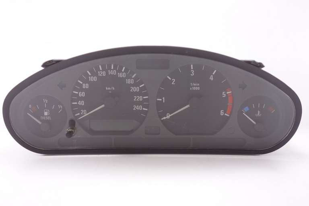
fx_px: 352
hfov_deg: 47.4
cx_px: 154
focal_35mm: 41
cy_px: 103
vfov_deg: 32.6
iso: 250
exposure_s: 1/50
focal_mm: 15.28
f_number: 2.8
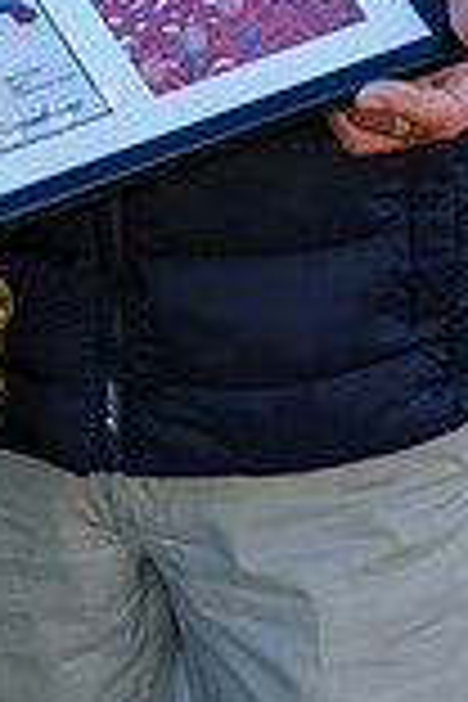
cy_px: -274
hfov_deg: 7.9
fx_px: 3373
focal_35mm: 173
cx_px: -74
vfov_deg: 11.5
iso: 200
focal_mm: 40
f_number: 6.7
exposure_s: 1/90
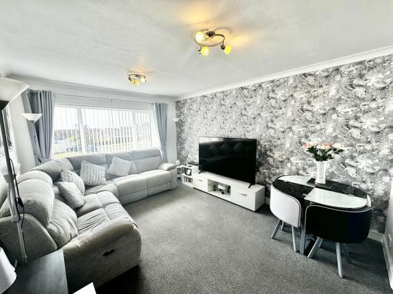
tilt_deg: -7.2
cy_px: 147
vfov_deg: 85.7
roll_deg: +0.5
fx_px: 159
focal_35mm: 14
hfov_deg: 102.1
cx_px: 196
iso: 40
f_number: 2.2
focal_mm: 2.22
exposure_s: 1/168
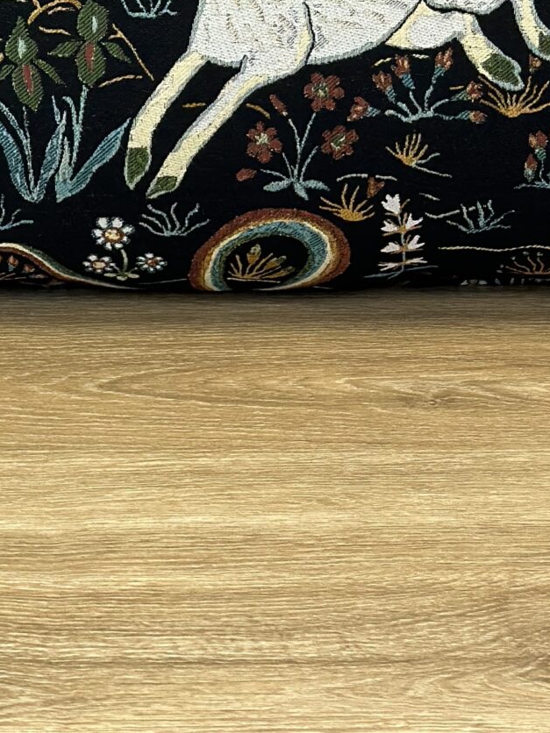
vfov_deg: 13.2
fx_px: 3114
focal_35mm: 147
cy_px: -75
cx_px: -85
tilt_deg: -15.5
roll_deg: +1.2
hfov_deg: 10.0
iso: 100
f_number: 1.78
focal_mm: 6.86
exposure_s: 1/120
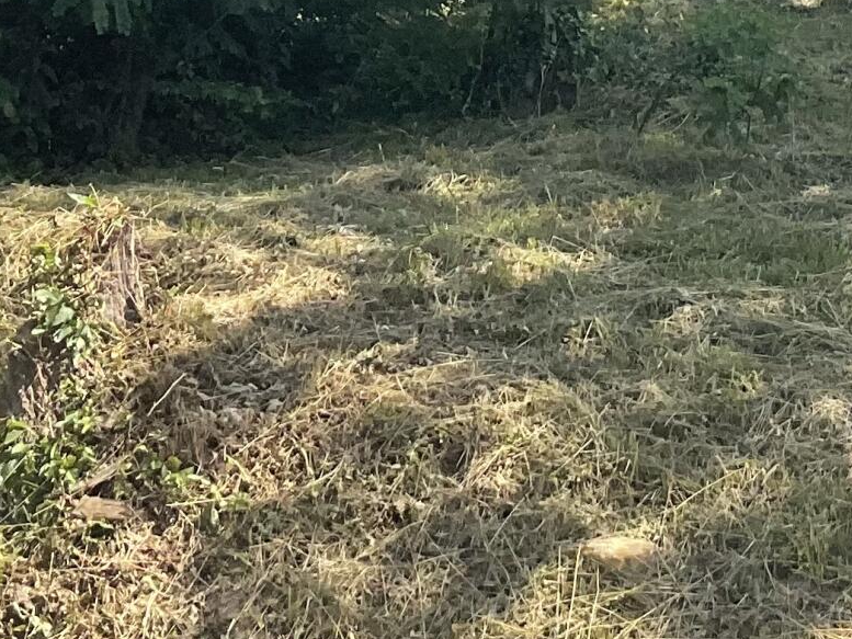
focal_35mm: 112
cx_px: 886
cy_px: -289
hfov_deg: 17.1
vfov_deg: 12.6
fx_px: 2757
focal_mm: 3
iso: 16
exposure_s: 1/1311
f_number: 1.8
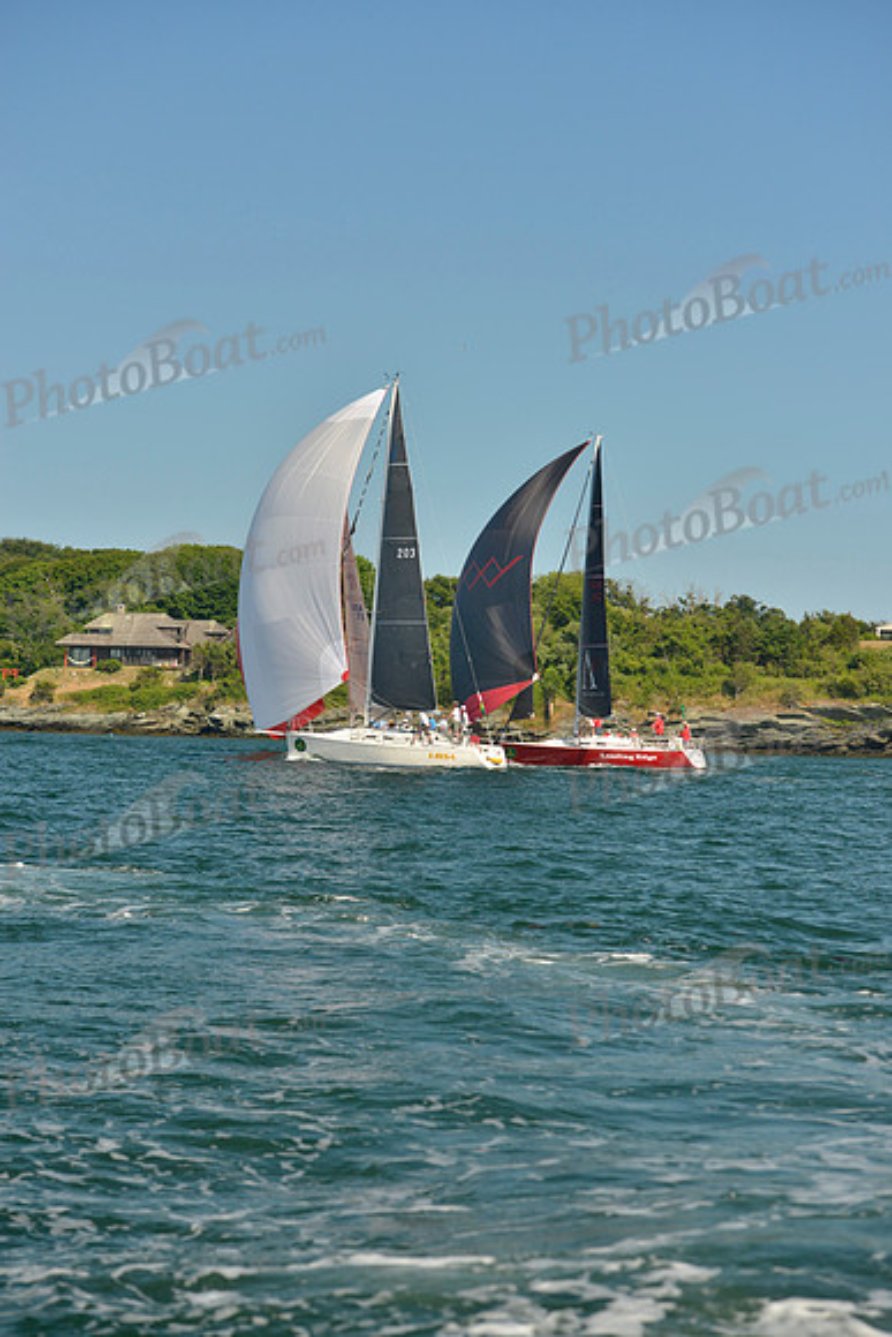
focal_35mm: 80
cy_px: 668
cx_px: 446
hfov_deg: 17.1
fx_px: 2971
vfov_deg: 25.4
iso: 400
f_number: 5
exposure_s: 1/1250
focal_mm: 80
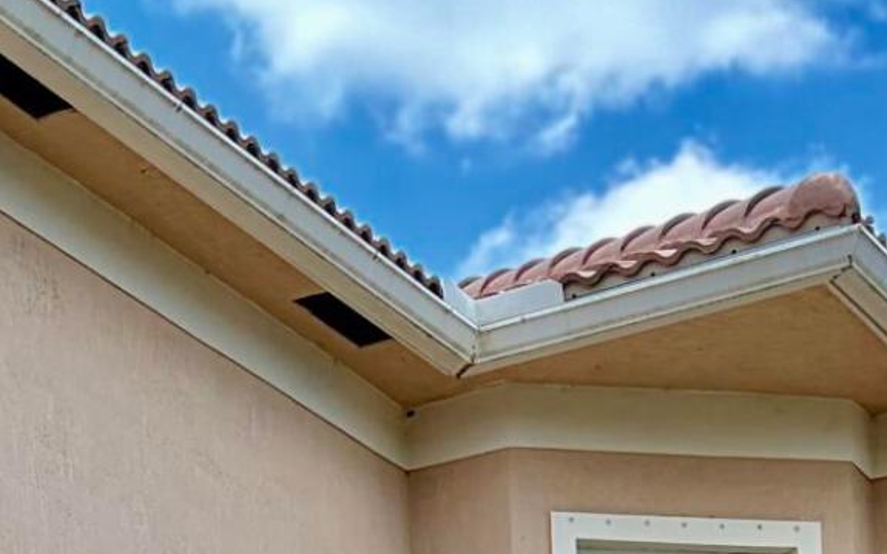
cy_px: 1548
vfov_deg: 8.3
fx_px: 3335
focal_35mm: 138
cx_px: -222
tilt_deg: +6.3
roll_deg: +2.3
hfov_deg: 14.6
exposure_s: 1/2141
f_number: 1.6
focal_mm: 5.96
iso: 64
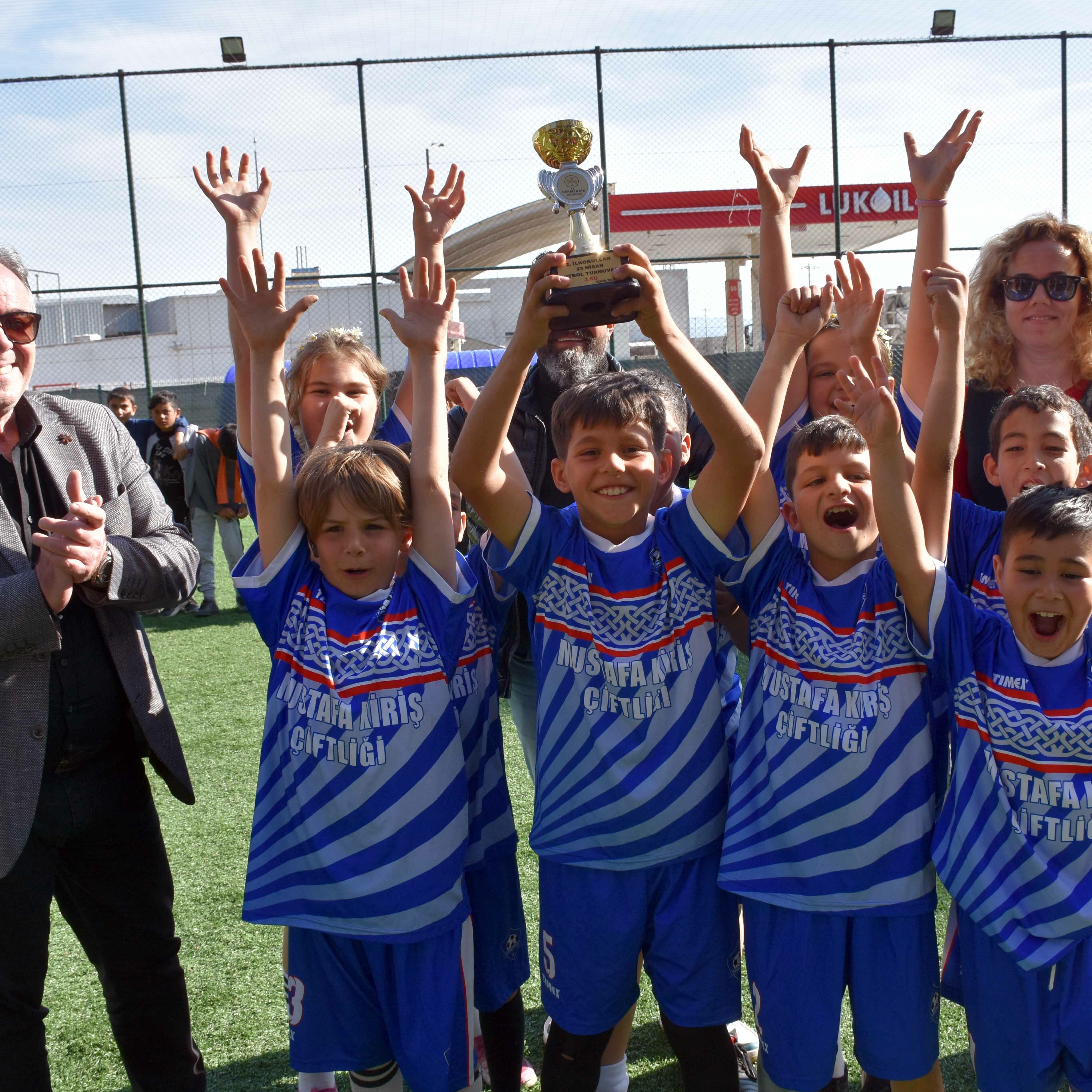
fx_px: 1428
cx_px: 571
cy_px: 532
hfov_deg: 41.8
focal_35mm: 40
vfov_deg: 41.9
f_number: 8
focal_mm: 20
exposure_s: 1/500
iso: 320
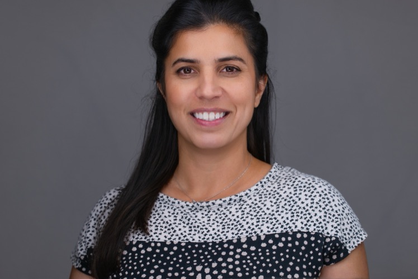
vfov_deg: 14.7
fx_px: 1080
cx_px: 206
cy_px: 131
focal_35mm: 93
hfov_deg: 21.9
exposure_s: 1/160
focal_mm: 87
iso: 125
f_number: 4
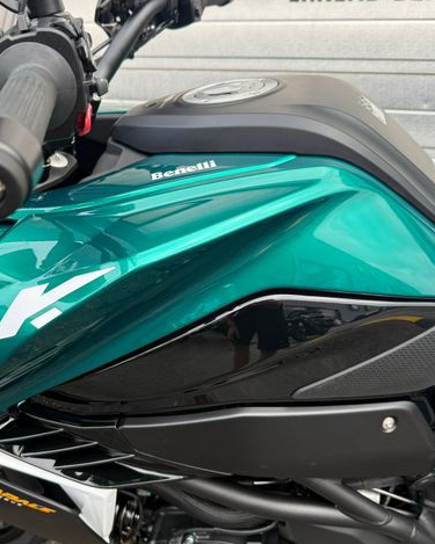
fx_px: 515
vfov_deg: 55.7
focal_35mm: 32
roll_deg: -1.6
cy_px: 274
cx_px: 129
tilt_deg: -20.7
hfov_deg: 44.8
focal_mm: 6.76
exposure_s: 1/370
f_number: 1.78
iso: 100
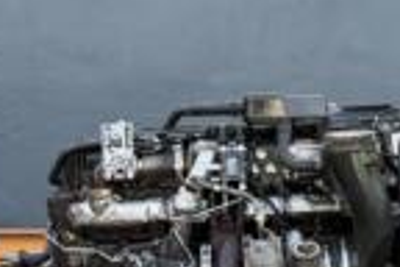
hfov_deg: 26.3
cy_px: 263
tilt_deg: -10.6
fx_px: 855
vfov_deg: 17.3
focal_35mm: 77
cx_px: 219
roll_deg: +0.9
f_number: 1.78
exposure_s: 1/481
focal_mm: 6.76
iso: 80
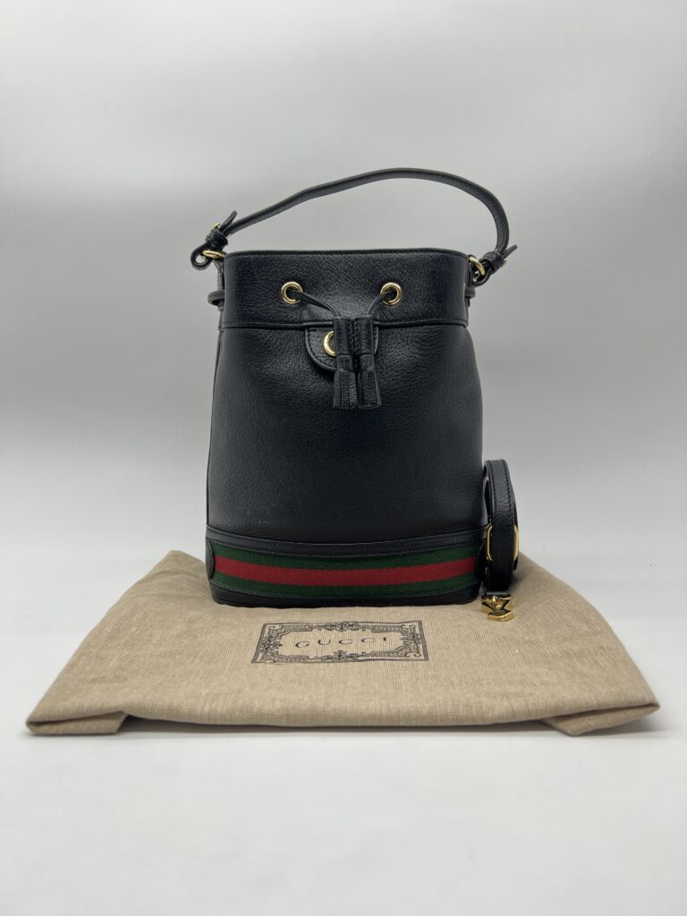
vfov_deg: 67.3
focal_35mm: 26
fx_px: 688
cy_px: 458
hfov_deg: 53.1
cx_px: 344
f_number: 1.5
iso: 40
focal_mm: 5.7
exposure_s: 1/100
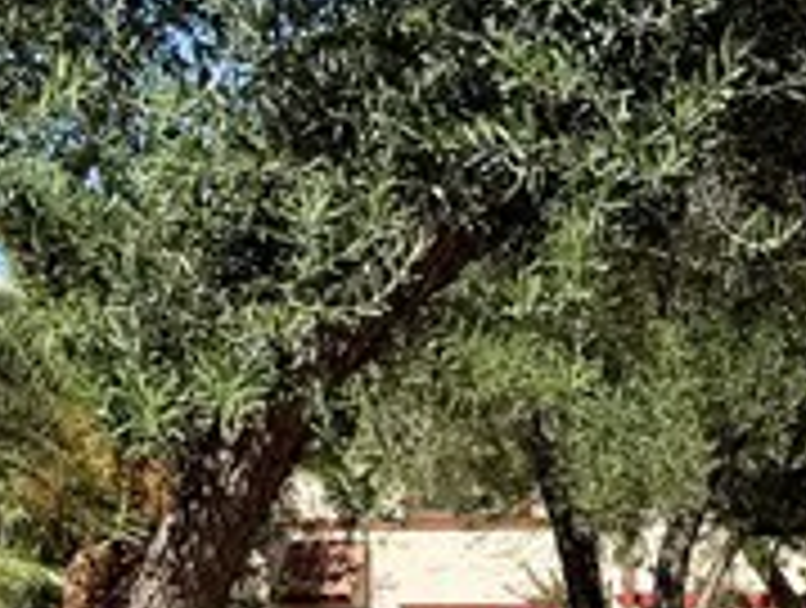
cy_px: 712
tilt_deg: -1.0
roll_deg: +0.1
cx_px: 838
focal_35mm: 137
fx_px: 3196
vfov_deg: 10.7
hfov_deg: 14.1
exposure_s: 1/5348
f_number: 1.78
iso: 80
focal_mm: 6.76
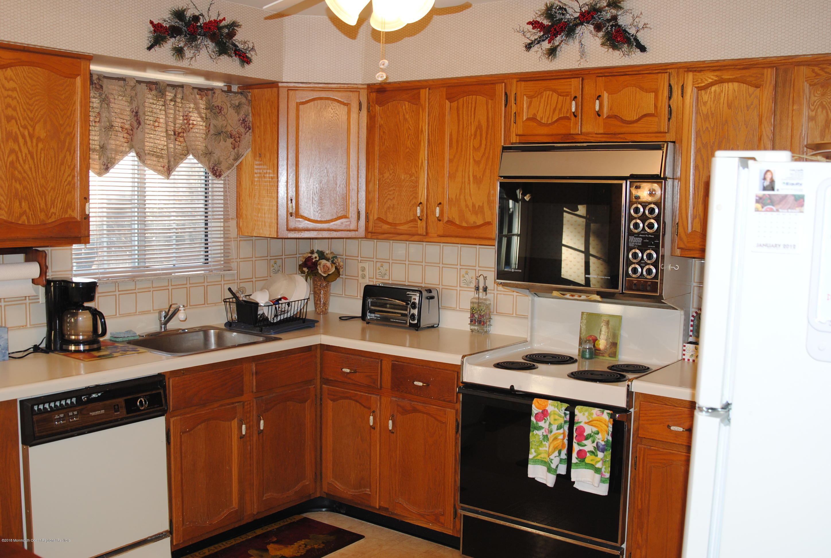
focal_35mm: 36
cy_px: 279
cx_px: 416
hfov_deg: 53.0
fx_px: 833
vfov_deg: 37.0
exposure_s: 1/60
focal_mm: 24
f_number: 2.8
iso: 200
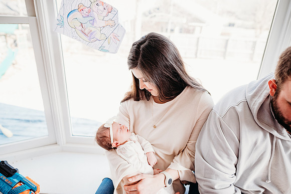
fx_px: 194
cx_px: 146
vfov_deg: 53.2
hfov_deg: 73.7
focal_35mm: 24
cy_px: 97
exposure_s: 1/500
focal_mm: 24
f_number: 2.8
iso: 400
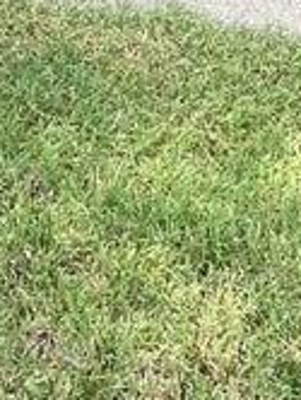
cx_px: -438
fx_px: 1850
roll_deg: -0.3
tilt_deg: -5.3
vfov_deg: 10.8
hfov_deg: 8.5
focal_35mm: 160
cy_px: -506
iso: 32
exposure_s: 1/333
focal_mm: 4.25
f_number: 1.8
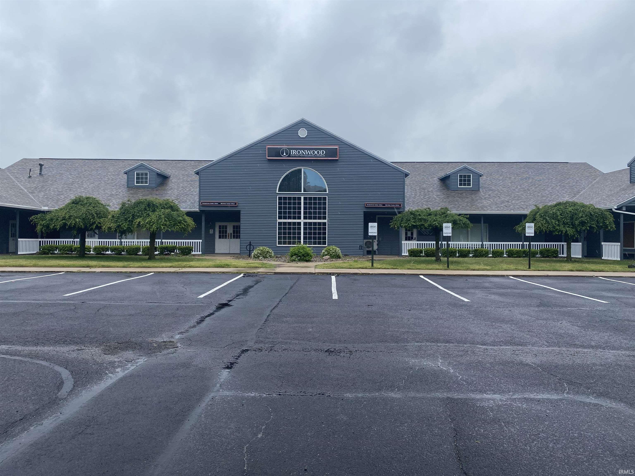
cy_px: 238
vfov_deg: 53.1
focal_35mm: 26
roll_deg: -0.1
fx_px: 477
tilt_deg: +0.7
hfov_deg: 67.3
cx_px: 318
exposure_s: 1/827
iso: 32
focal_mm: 4.25
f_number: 1.8
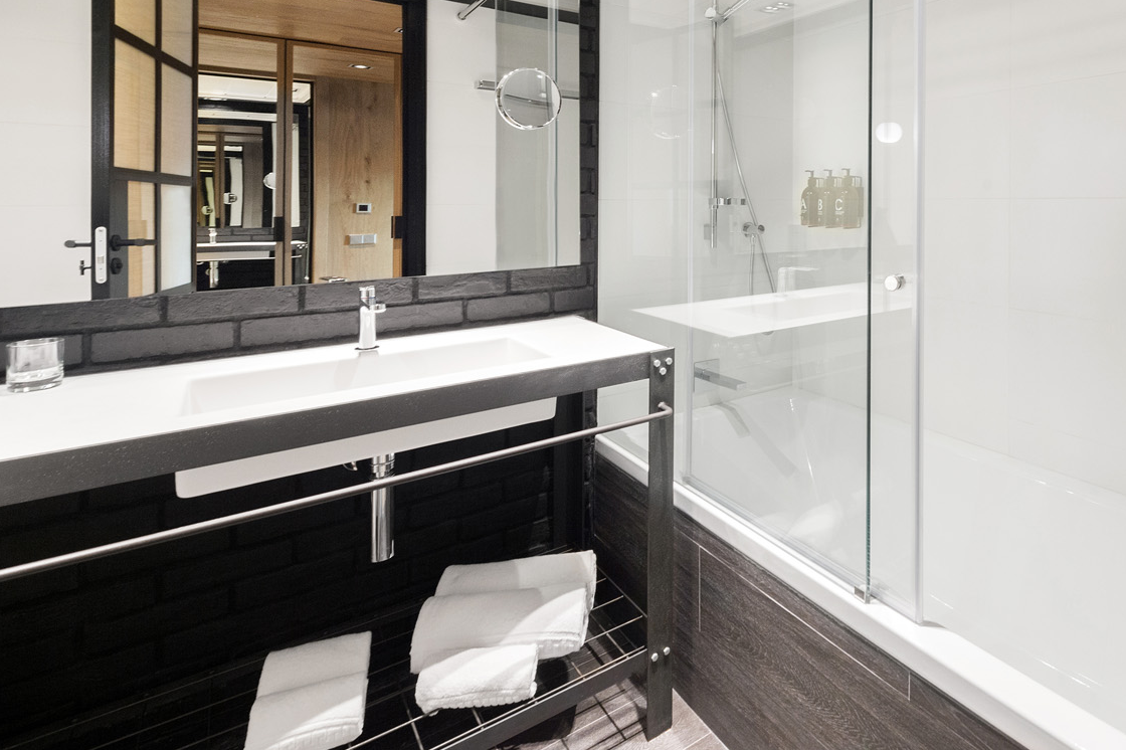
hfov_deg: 81.1
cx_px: 752
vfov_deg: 59.8
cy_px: 225
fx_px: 625
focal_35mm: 20
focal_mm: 14
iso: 500
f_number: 10
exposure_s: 1/6
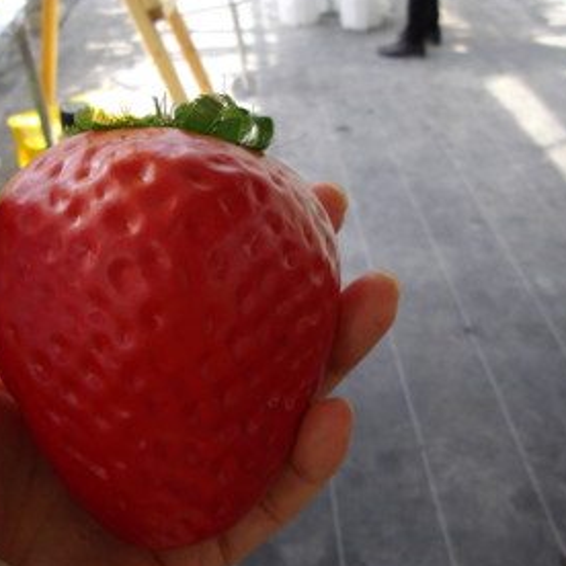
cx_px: 203
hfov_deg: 42.4
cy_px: 267
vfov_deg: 42.8
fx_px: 721
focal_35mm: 39
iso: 100
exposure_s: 1/125
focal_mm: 4.9
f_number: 3.2
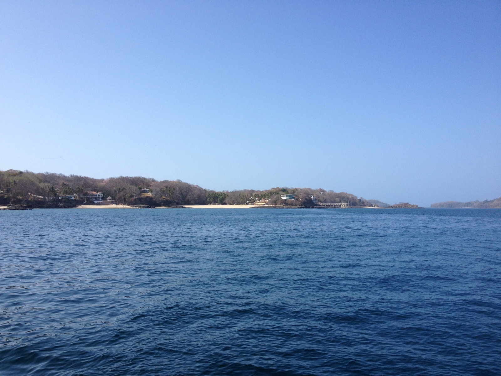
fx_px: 507
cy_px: 188
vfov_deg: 40.7
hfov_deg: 52.6
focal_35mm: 35
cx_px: 250
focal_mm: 4.28
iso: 50
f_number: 2.4
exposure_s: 1/1842
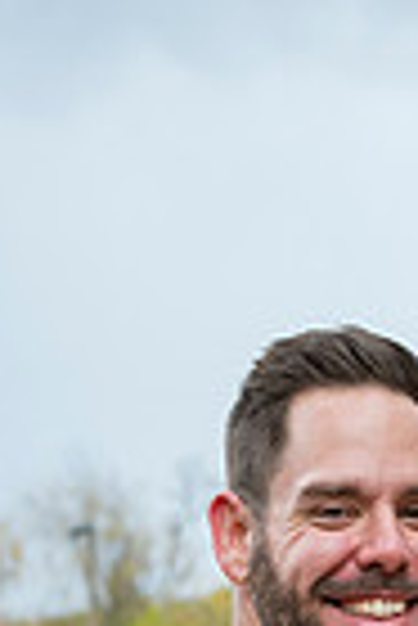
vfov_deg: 12.2
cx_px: 670
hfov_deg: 8.3
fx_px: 2814
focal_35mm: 162
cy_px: 887
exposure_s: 1/500
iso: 400
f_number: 4.5
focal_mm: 50
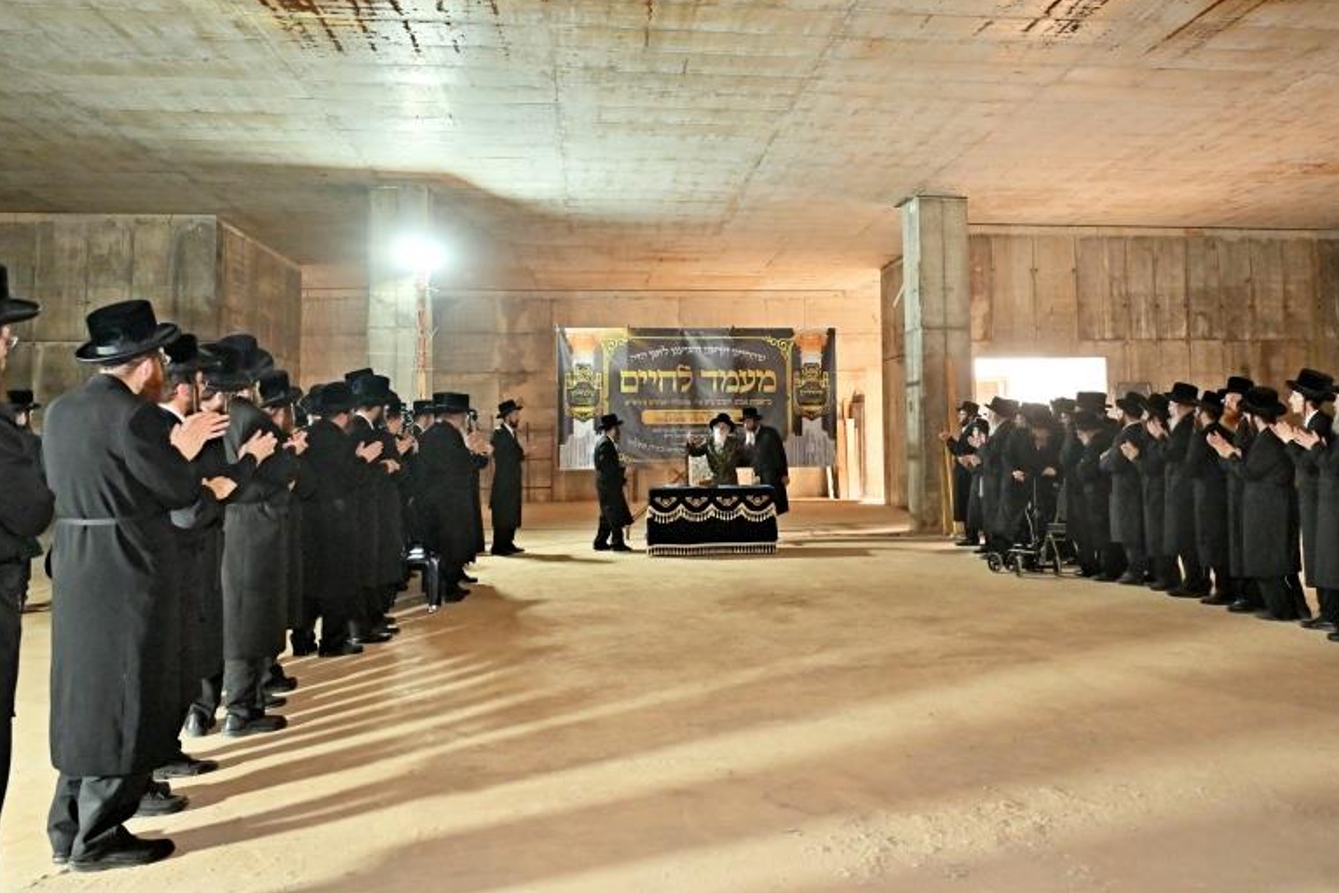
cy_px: 348
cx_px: 746
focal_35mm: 32
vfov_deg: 40.9
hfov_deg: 58.6
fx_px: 1190
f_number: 4
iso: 1600
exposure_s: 1/200
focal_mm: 24
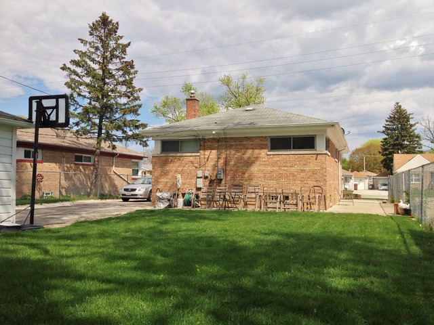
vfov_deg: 42.9
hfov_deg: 55.4
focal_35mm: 33
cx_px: 217
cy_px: 162
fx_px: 414
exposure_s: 1/1695
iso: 50
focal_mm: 4.12
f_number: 2.4
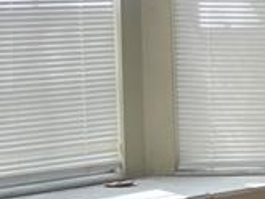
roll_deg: -0.7
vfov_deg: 9.2
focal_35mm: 161
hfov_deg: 10.2
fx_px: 1233
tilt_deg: -6.4
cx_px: 694
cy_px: 77
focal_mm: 5.7
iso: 40
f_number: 1.5
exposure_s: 1/209
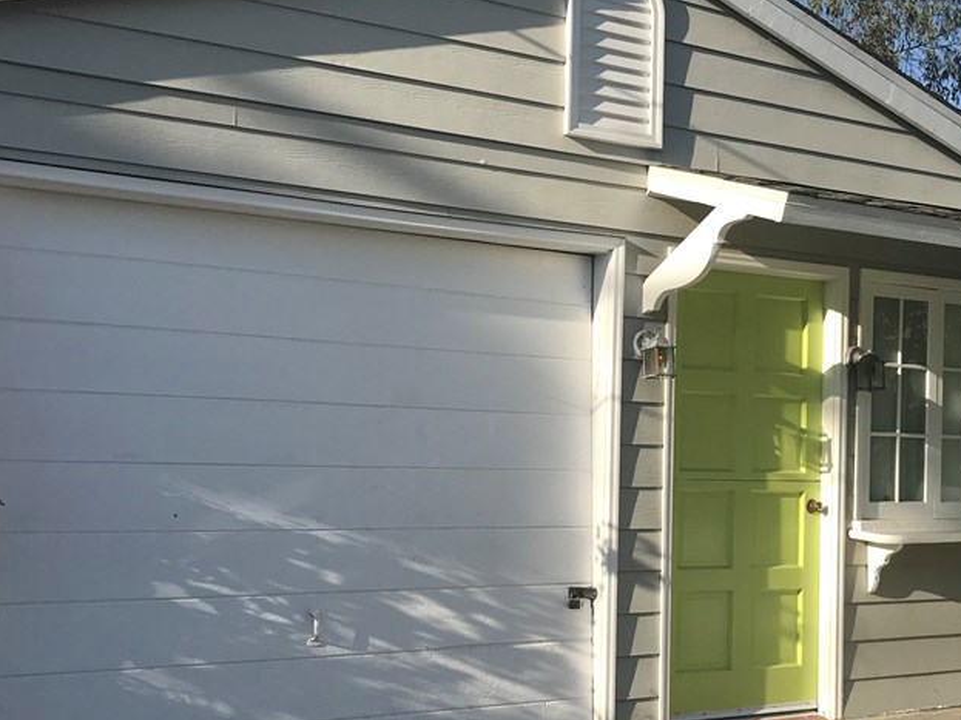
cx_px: 563
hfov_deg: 41.1
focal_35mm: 46
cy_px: 461
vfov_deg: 31.3
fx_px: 1277
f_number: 1.8
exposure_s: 1/2227
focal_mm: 3.99
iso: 20
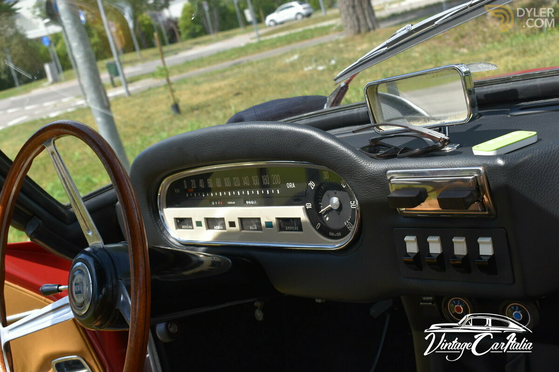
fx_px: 745
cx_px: 280
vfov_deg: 28.1
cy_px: 186
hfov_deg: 41.1
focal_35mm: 48
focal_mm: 32
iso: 180
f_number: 8
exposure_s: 1/250
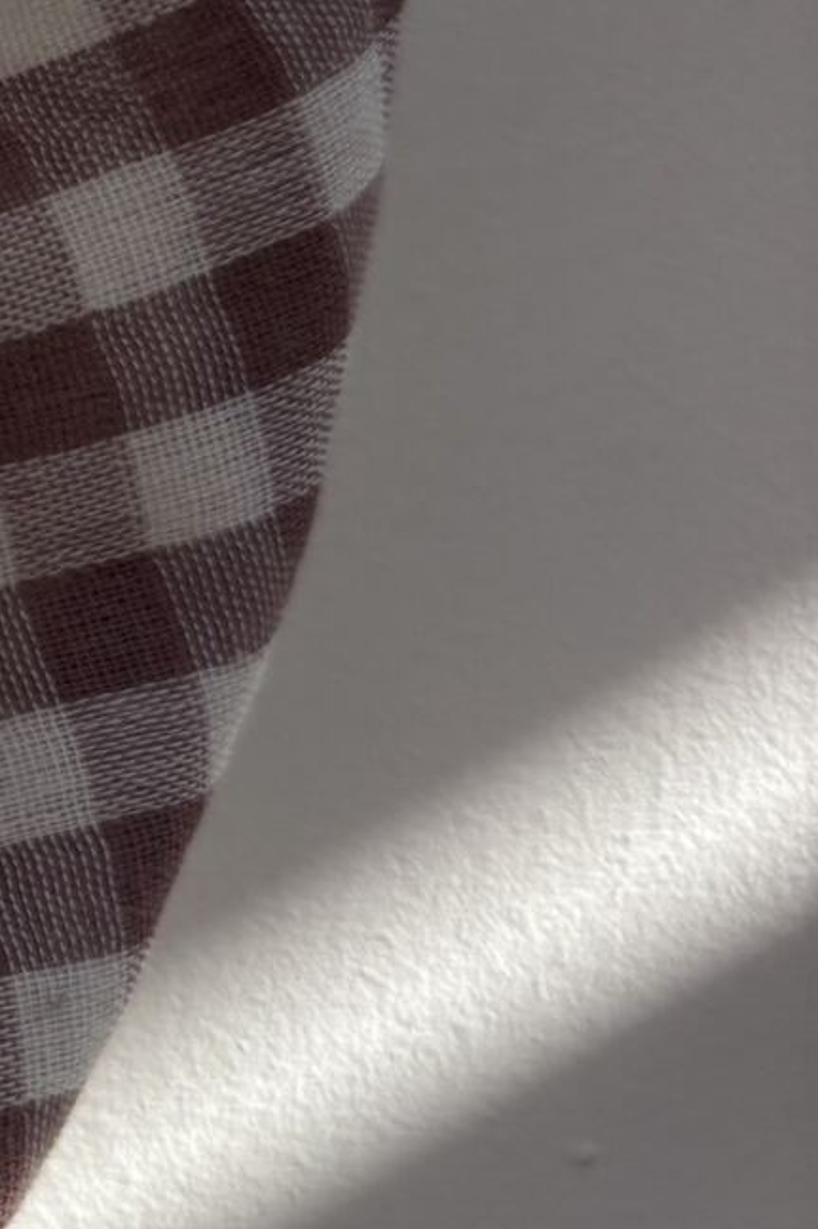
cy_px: 410
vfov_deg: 19.0
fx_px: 3649
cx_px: -1002
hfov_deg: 11.2
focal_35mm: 107
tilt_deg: -84.6
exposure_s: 1/1949
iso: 50
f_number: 1.6
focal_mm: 5.96
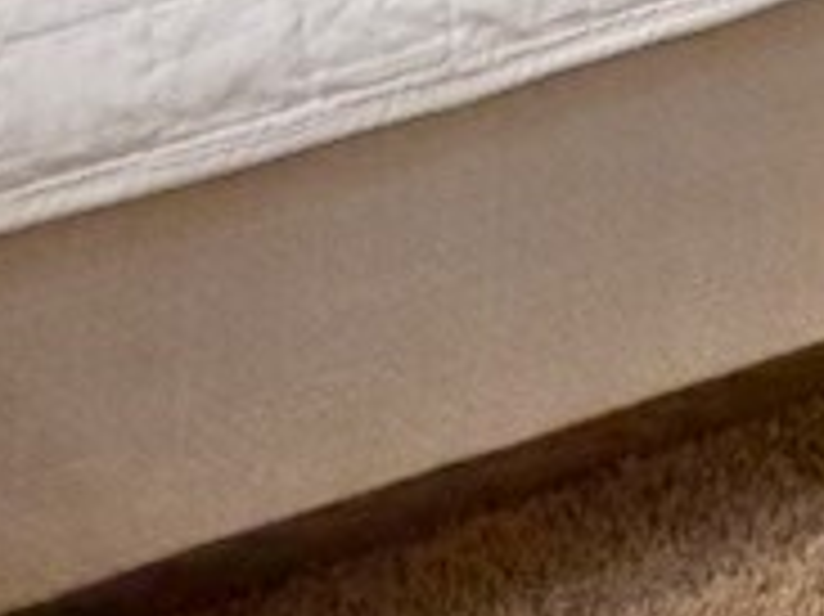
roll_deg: +0.1
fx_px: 2331
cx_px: 1126
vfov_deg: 9.4
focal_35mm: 98
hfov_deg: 18.4
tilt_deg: +0.4
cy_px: -1524
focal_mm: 2.22
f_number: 2.2
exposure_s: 1/60
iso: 500
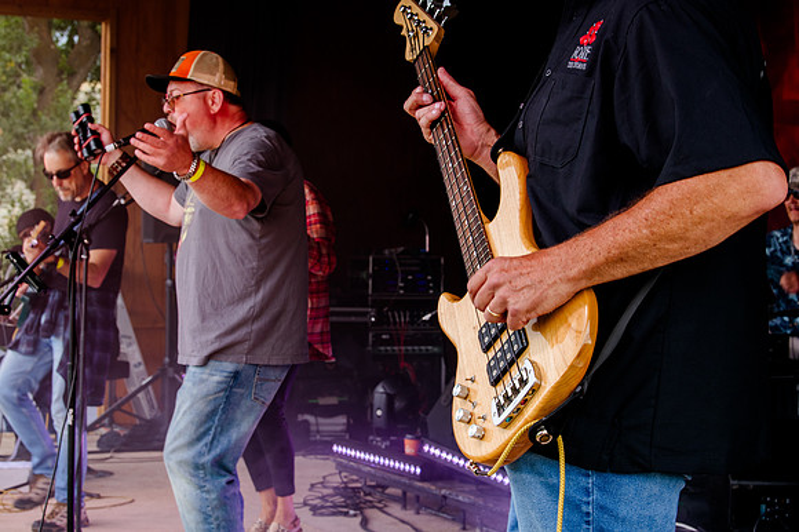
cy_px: 266
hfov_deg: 27.7
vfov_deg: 18.7
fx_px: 1619
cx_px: 400
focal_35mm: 73
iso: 320
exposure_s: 1/60
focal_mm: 70
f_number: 10
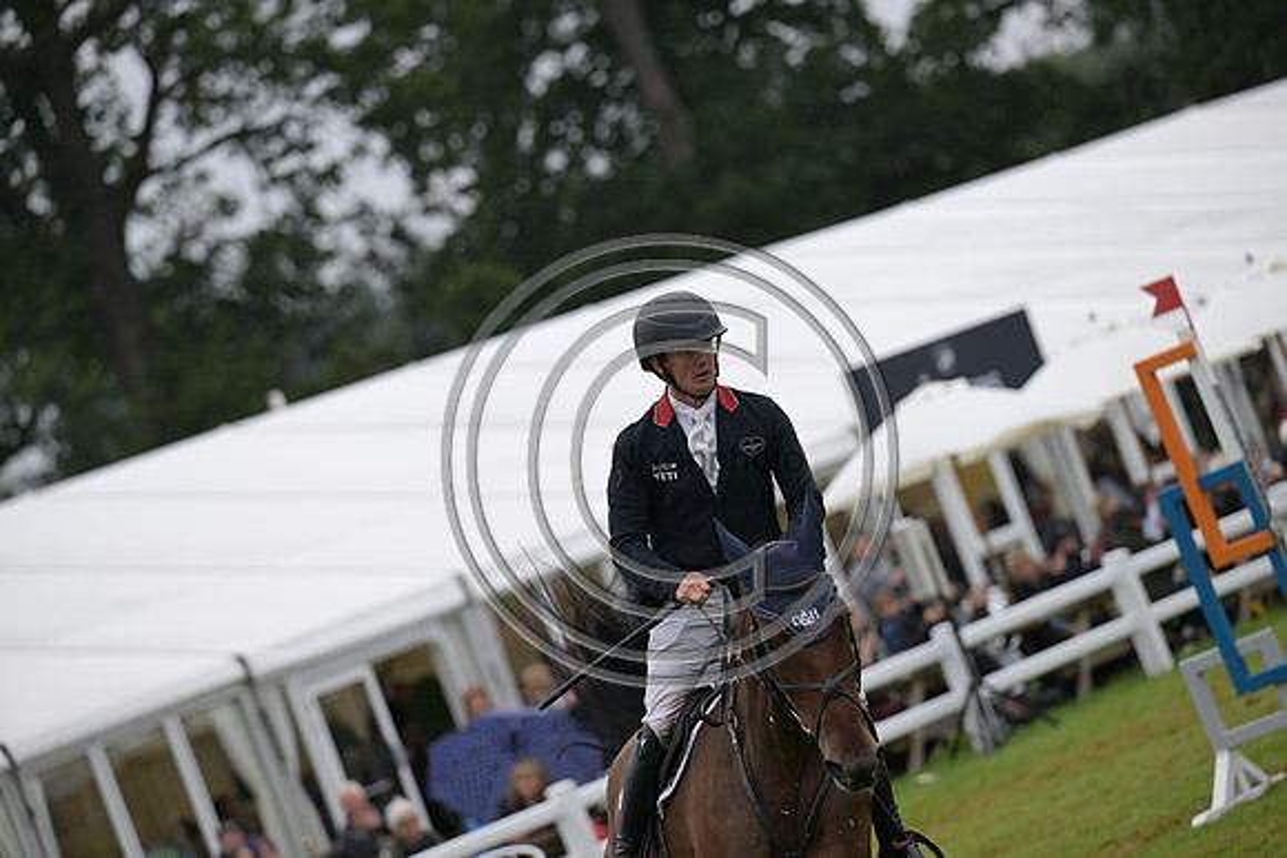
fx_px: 7151
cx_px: 644
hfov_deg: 10.3
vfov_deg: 6.9
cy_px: 429
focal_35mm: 200
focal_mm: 200
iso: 450
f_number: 4
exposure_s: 1/1250
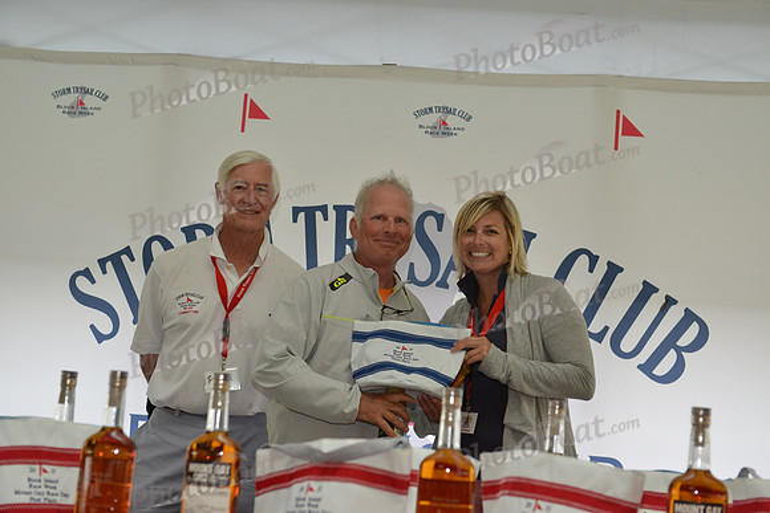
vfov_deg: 19.5
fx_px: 1498
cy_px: 256
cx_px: 385
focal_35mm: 70
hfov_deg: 28.8
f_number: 5
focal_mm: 70
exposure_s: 1/250
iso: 1600
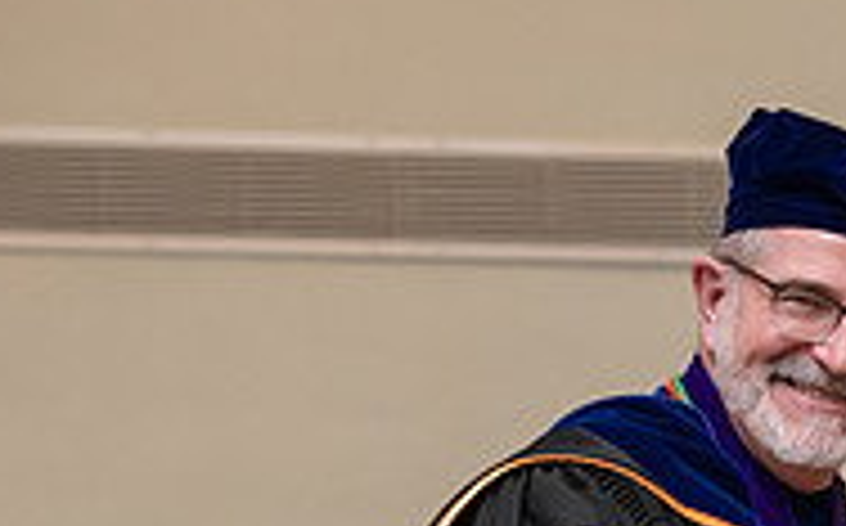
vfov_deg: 4.1
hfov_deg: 6.7
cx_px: 810
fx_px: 7254
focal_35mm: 315
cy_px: 838
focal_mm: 100
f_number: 4
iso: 2000
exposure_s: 1/200
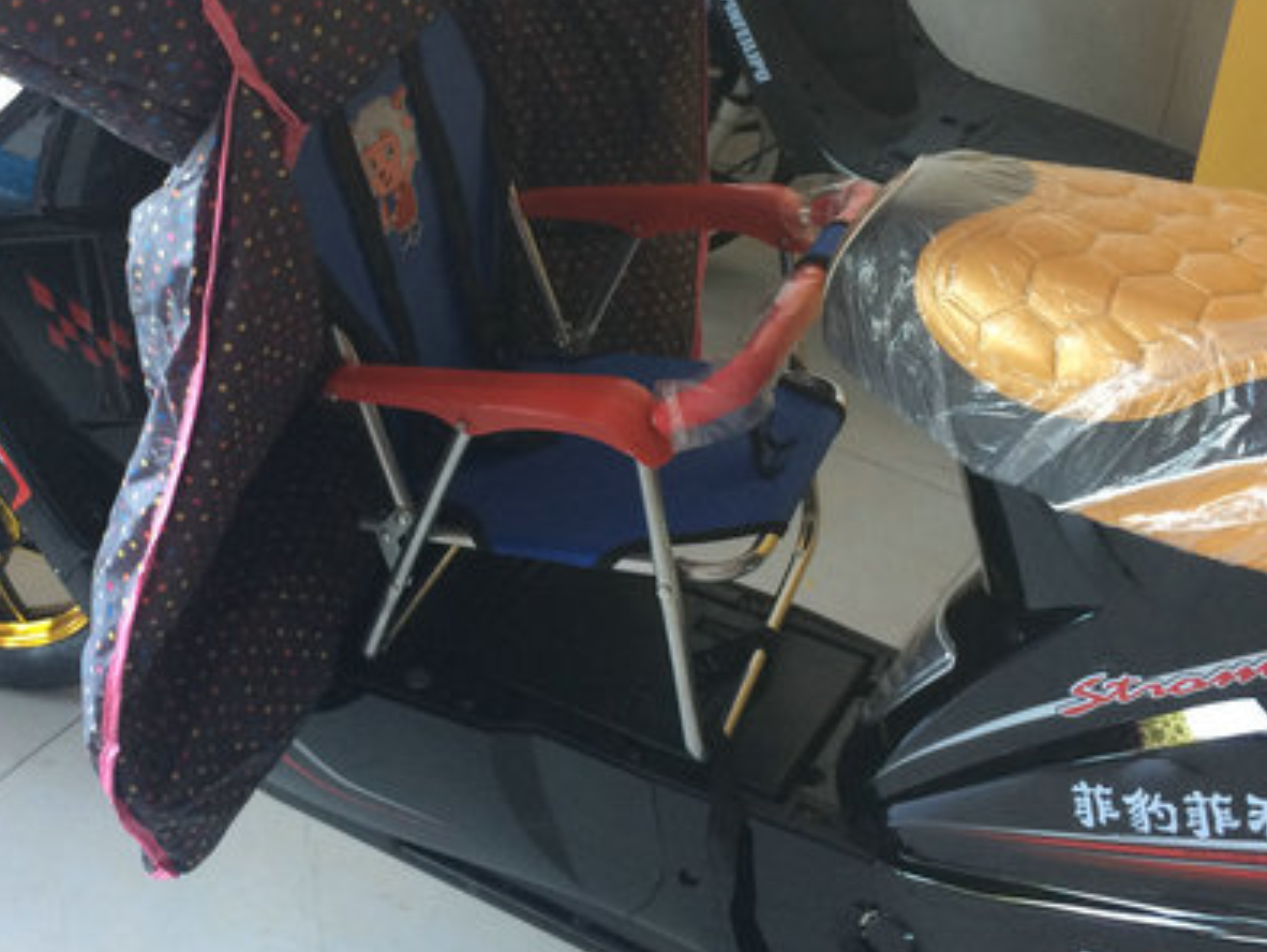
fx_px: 1831
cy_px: 338
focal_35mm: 50
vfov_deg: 29.0
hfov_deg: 37.9
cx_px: 463
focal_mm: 4.15
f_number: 2.2
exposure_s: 1/30
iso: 80
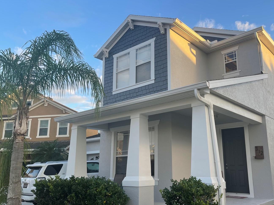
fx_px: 253
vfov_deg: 44.1
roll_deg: -0.5
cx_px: 162
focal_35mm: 32
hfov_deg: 56.4
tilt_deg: +11.1
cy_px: 111
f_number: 1.6
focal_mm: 5.1
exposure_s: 1/564
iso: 32
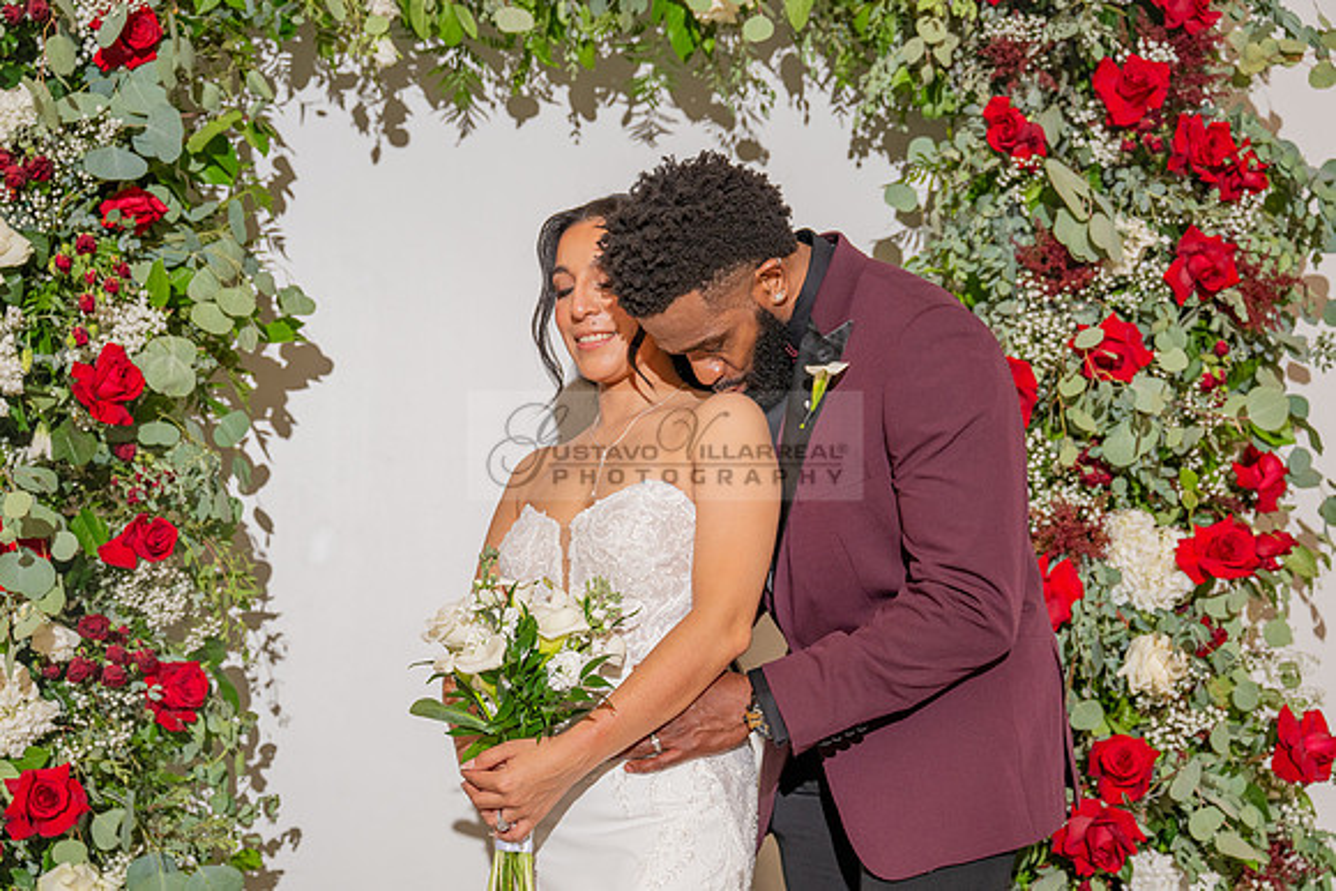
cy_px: 446
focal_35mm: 51
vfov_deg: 26.5
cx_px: 668
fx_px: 1893
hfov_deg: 38.9
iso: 800
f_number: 4
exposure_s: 1/200
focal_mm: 51
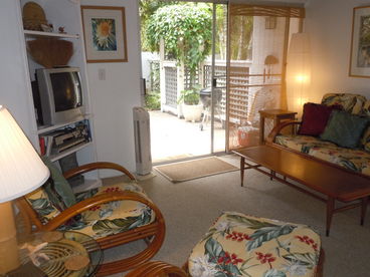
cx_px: 185
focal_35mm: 28
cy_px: 138
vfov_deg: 49.7
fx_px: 299
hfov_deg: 63.4
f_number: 3.7
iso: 400
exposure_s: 1/80
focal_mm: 5
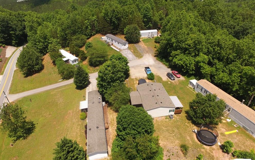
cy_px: 79
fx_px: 153
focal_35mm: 22
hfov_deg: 79.6
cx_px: 123
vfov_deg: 55.1
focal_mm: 3.61
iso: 100
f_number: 2.8
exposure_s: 1/816
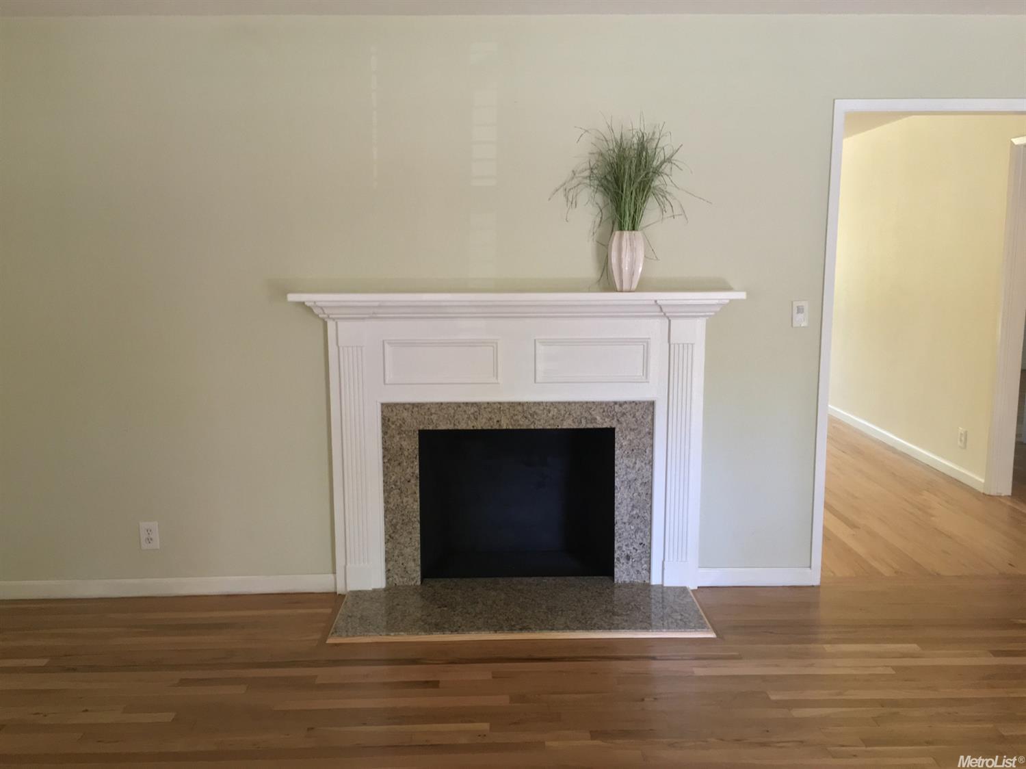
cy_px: 384
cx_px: 513
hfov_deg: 61.7
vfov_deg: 48.2
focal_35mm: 29
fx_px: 859
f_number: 2.2
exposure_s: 1/30
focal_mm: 4.15
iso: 100
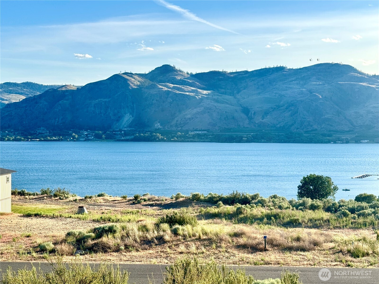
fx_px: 525
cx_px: 190
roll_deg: +0.3
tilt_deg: -2.6
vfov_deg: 30.3
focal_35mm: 48
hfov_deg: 39.7
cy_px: 142
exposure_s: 1/2513
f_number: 1.78
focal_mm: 6.76
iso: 64
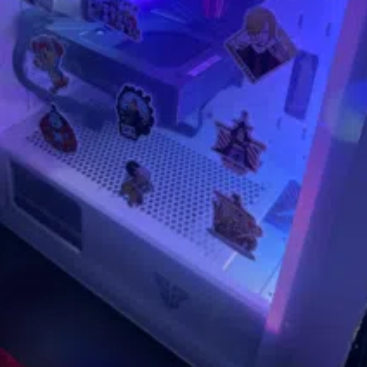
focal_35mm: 40
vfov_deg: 39.2
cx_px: 189
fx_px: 480
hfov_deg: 41.9
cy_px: 43
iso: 400
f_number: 1.78
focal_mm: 6.86
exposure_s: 1/51
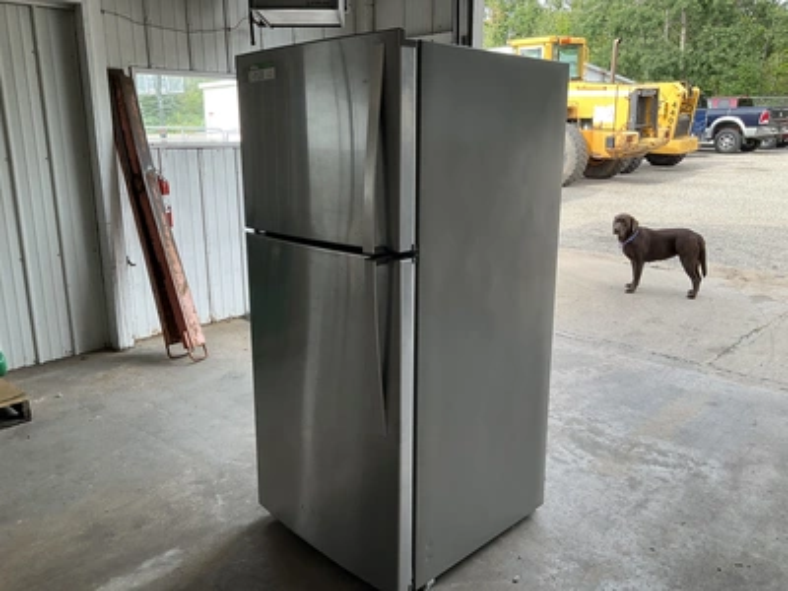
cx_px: 394
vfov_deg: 48.2
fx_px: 660
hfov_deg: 61.7
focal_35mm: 29
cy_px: 296
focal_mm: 3
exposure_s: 1/122
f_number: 1.8
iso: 20
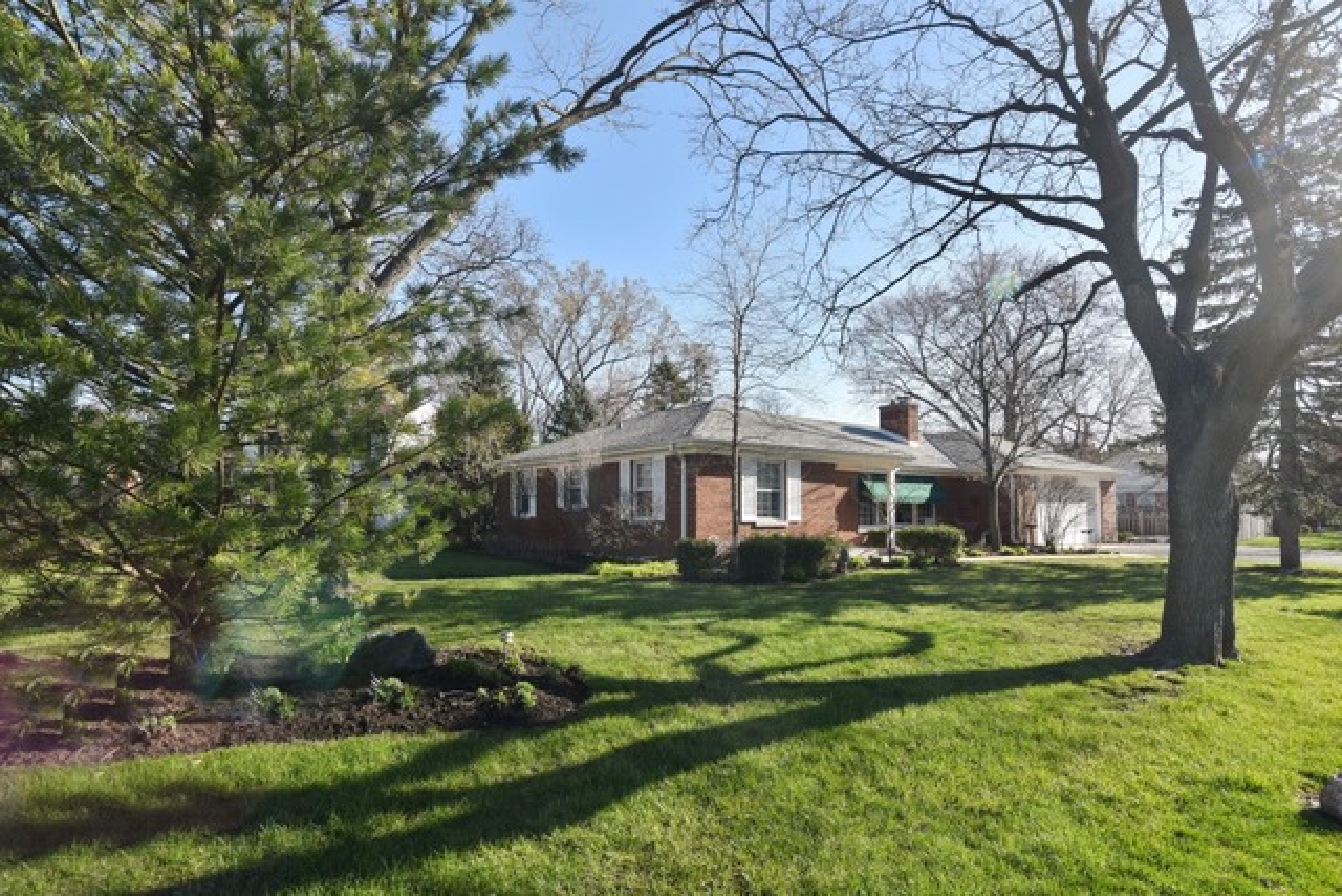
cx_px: 671
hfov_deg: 90.0
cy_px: 448
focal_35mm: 18
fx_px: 671
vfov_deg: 67.4
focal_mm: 18
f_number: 8
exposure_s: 1/400
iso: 200
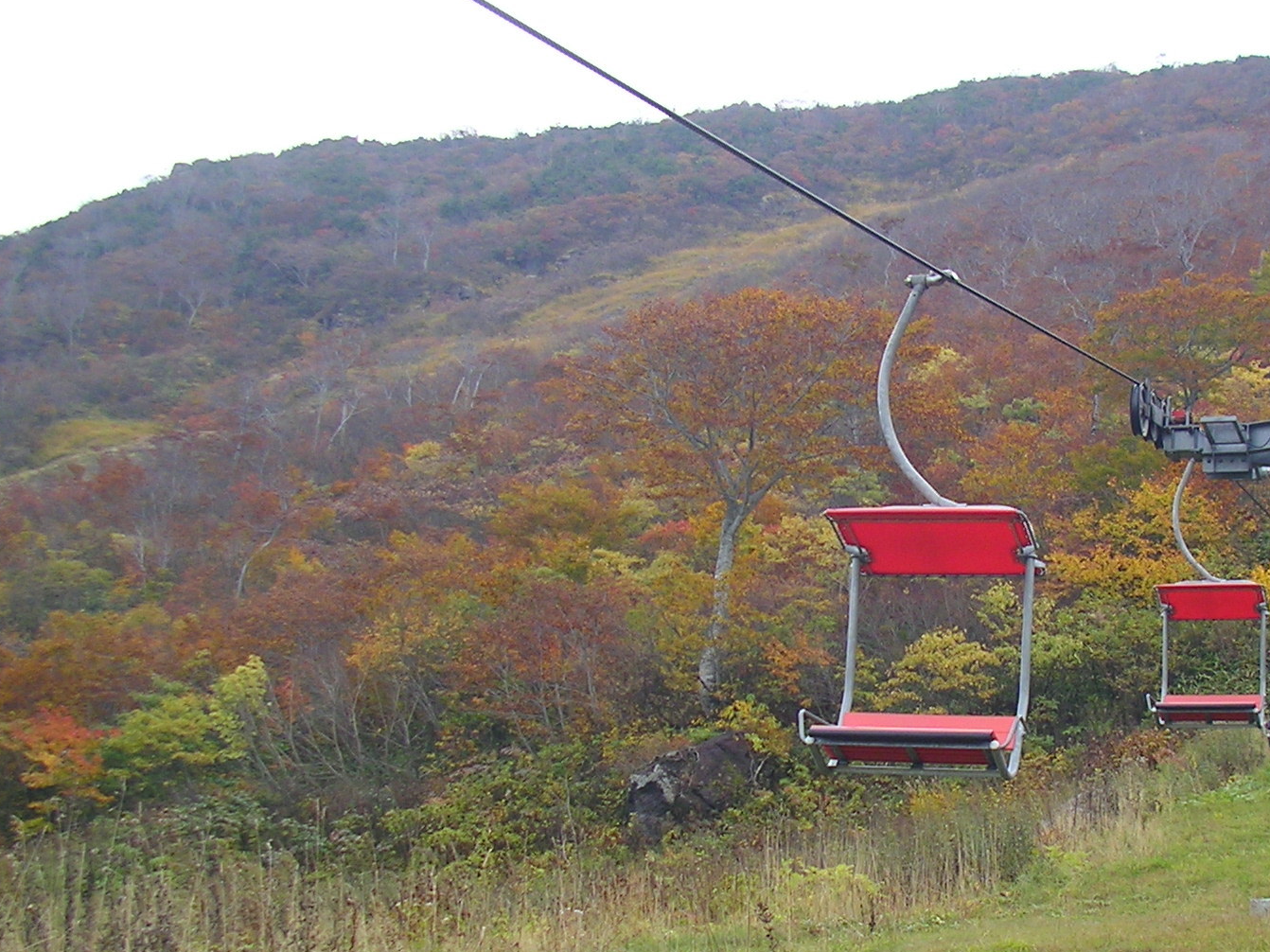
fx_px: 2128
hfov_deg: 32.7
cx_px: 940
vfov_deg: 25.2
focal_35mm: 58
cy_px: 579
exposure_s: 1/201
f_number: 2.9
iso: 50
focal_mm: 6
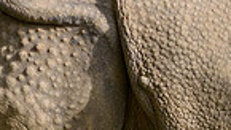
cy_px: 86
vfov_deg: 0.4
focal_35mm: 2842
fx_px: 17430
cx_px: 495
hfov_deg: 0.8
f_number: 5.6
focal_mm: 400
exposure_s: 1/1000
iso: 400
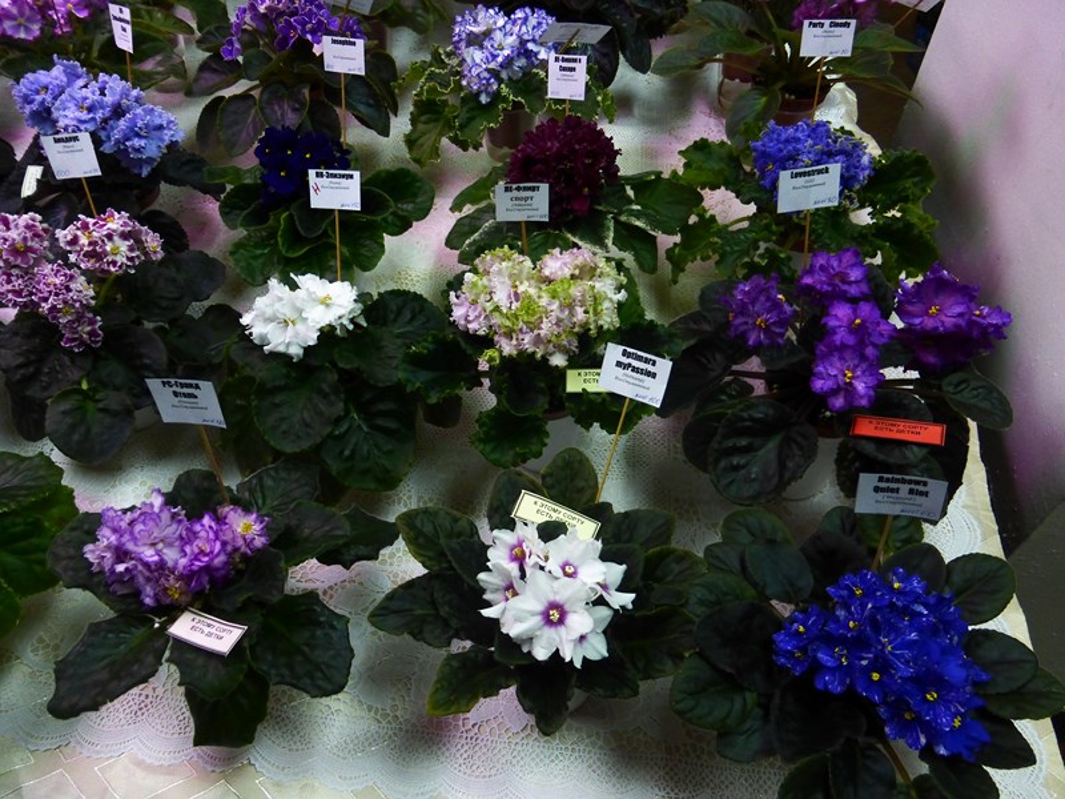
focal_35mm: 24
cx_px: 532
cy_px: 400
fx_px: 738
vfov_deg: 56.8
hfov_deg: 71.6
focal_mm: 4.3
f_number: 3.3
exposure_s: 1/60
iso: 400
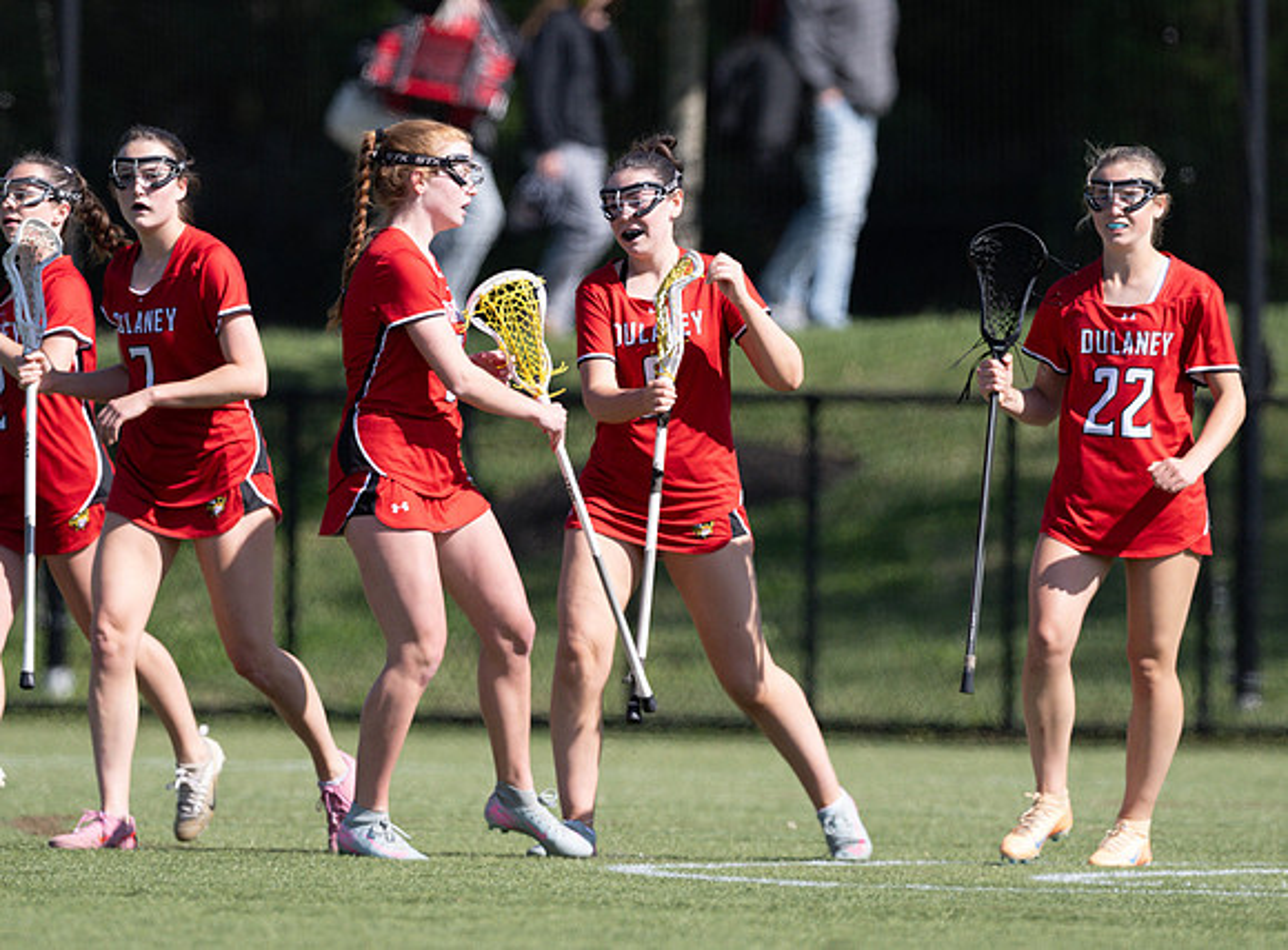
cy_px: 239
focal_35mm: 647
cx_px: 565
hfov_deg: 3.1
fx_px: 23930
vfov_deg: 2.3
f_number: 4
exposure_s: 1/4000
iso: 560
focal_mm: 400
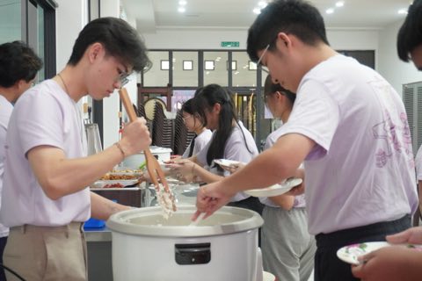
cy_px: 140
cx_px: 211
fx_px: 615
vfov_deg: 25.8
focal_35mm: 52
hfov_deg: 37.9
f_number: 5.6
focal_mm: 35
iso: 6400
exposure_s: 1/160
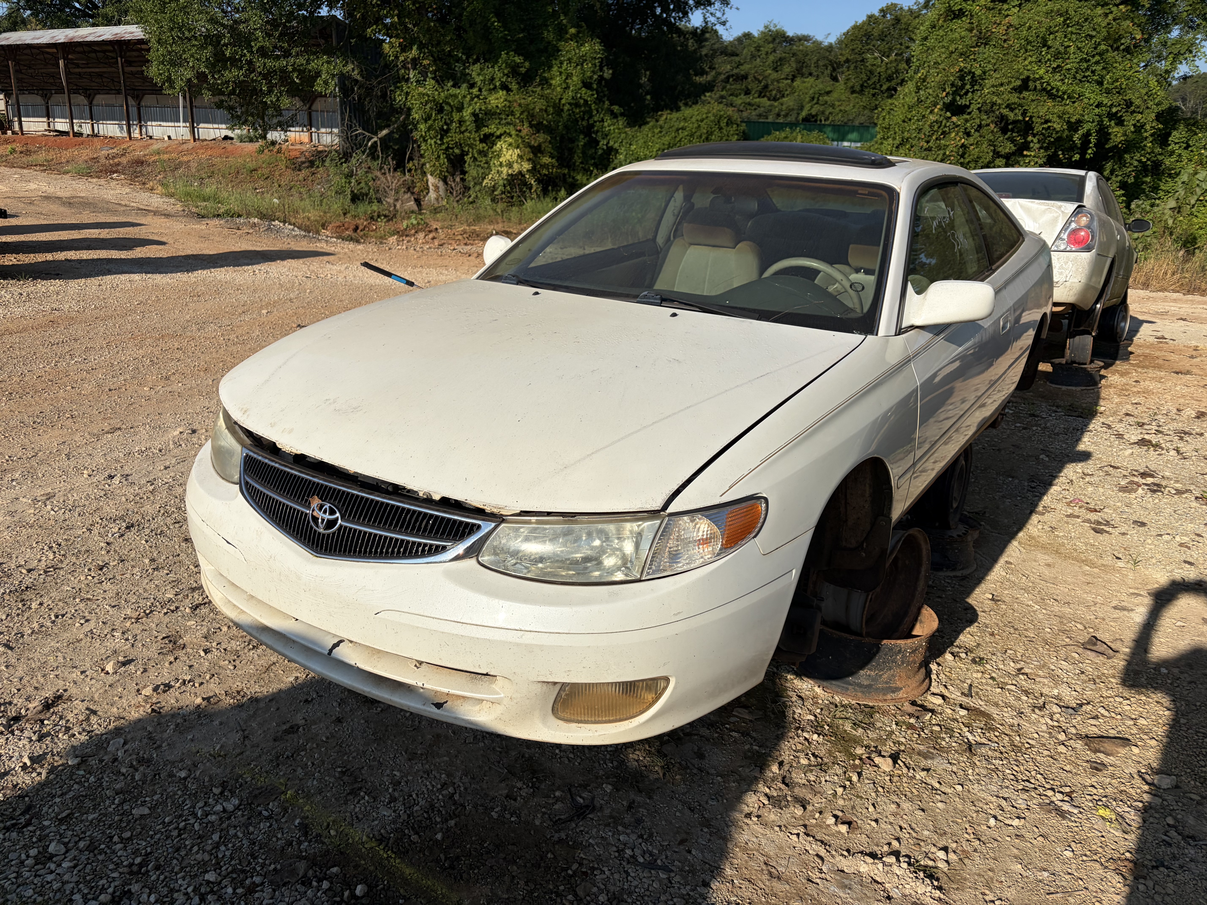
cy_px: 452
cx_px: 604
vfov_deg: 53.1
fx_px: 907
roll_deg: -1.3
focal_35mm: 26
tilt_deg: -17.4
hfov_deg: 67.3
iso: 50
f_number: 1.6
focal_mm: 5.96
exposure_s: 1/6329
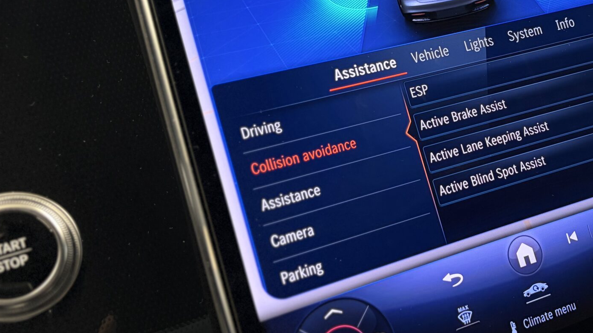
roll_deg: +0.0
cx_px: 443
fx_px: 817
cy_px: 117
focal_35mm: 52
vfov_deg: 23.0
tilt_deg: -29.2
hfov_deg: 38.8
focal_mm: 5.96
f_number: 1.6
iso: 400
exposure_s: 1/60
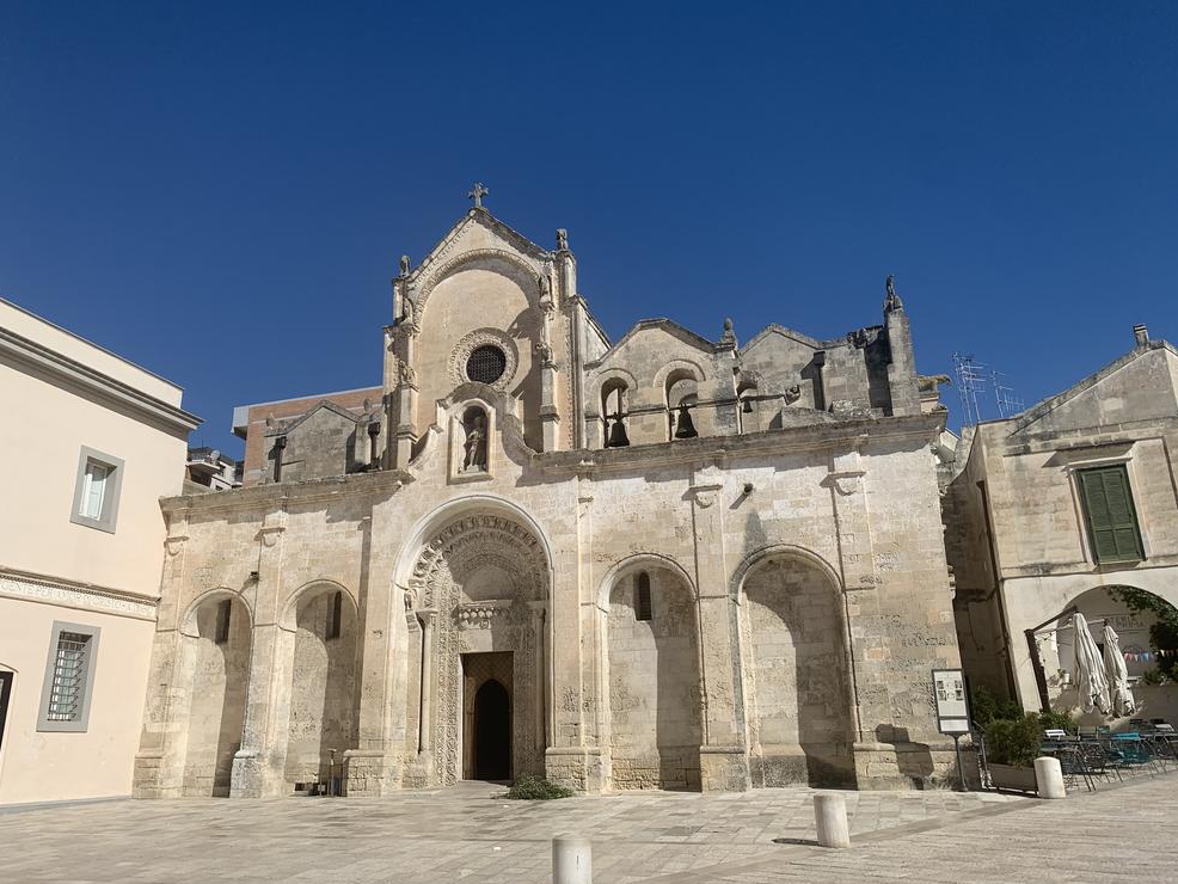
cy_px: 456
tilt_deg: +17.7
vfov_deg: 51.4
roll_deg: +0.5
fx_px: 919
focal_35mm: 27
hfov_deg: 65.3
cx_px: 575
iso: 25
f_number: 1.8
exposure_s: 1/4673
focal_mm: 4.25
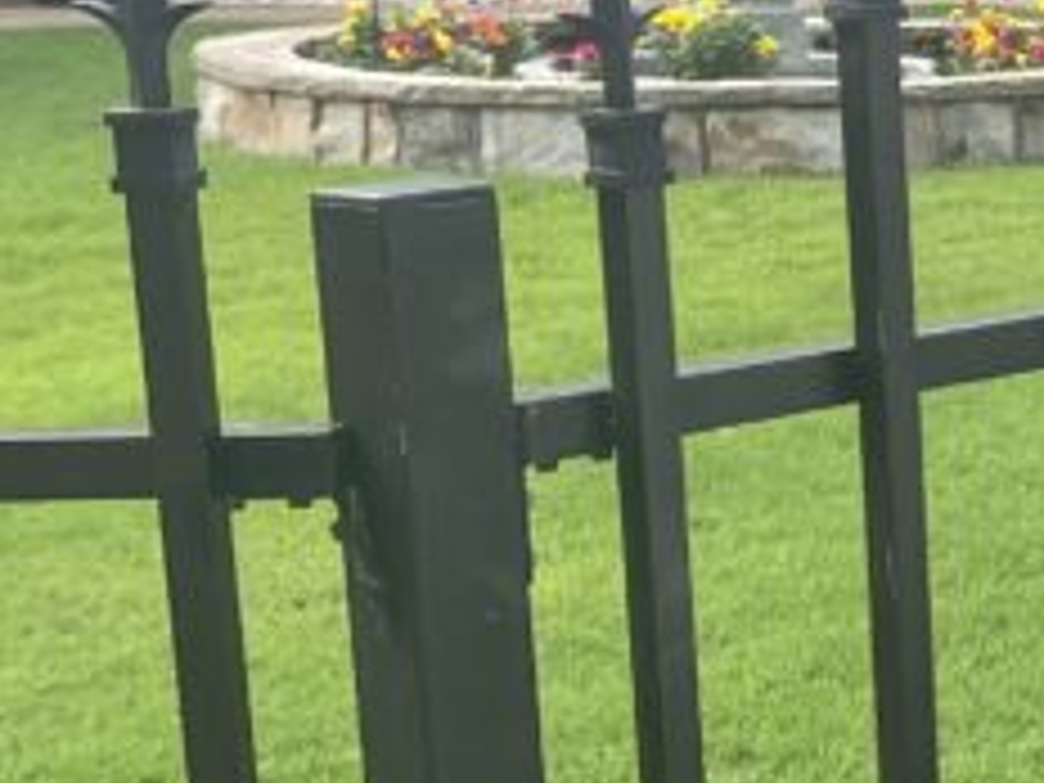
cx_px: 1926
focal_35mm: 115
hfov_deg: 14.8
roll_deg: -0.7
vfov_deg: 12.9
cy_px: 490
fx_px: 3468
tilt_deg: -8.6
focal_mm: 5.1
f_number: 1.6
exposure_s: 1/1109
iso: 32
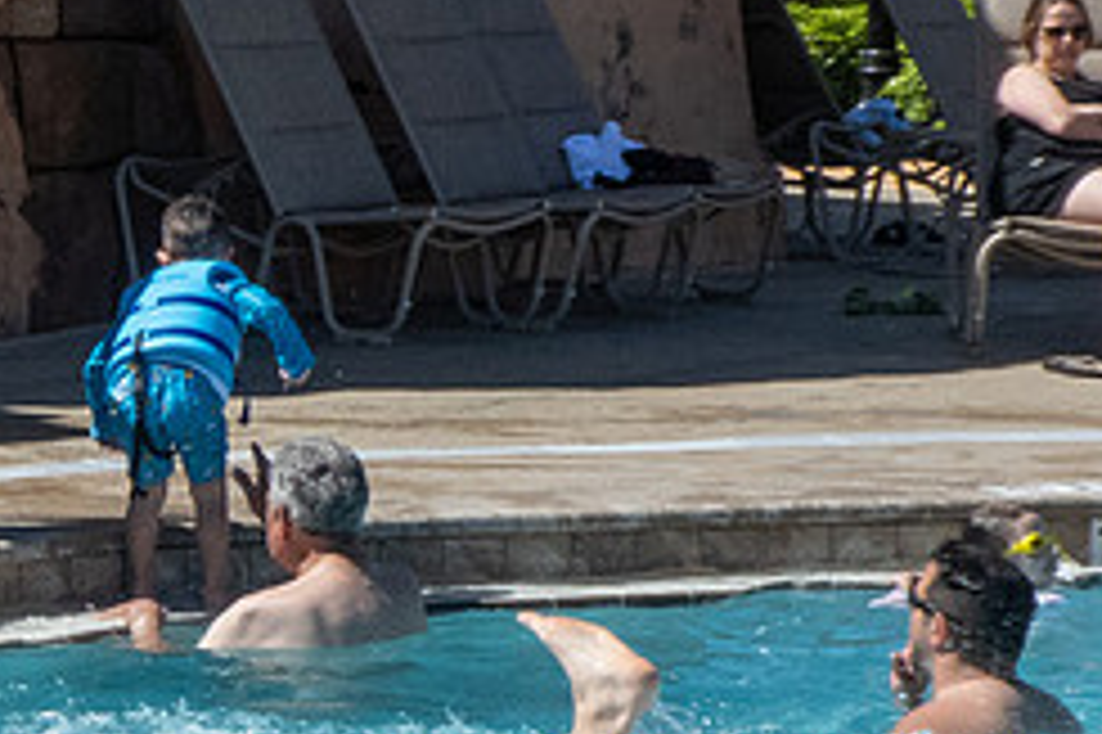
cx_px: -789
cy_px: 471
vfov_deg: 8.3
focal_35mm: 166
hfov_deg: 11.6
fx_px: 5078
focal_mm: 7.8
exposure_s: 1/500
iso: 80
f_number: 5.6
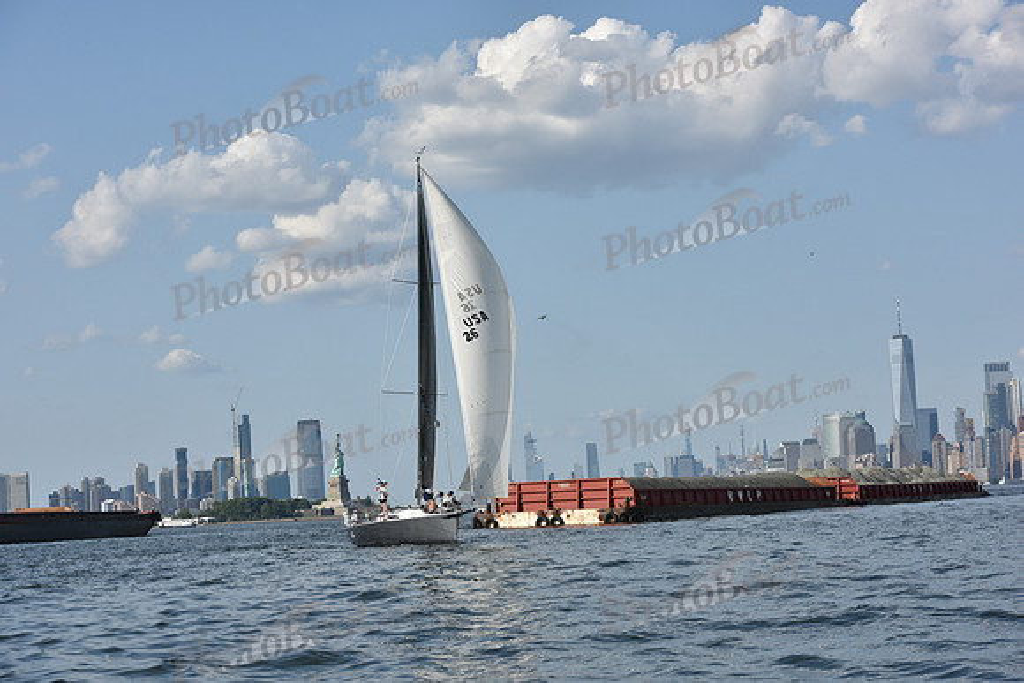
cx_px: 512
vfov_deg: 13.4
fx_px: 2902
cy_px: 342
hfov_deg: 20.0
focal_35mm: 102
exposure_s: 1/1250
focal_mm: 102
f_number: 8
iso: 250
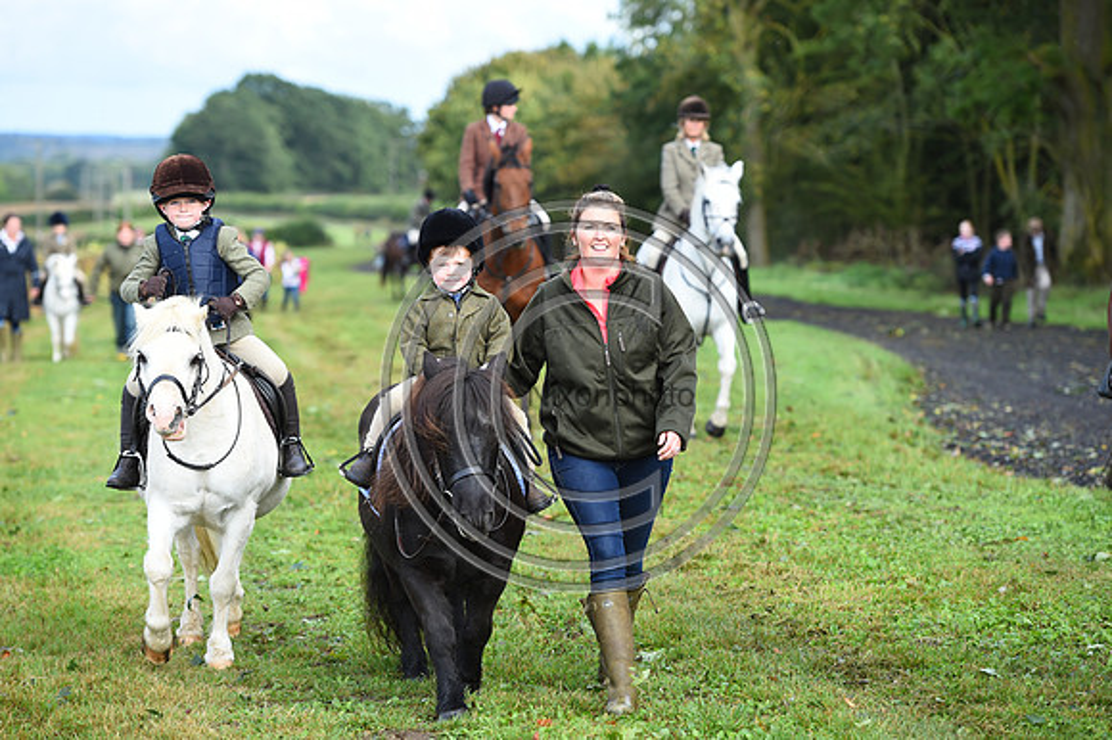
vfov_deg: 10.5
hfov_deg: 15.8
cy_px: 370
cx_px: 556
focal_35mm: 130
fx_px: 4013
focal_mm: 130
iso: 360
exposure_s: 1/640
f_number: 4
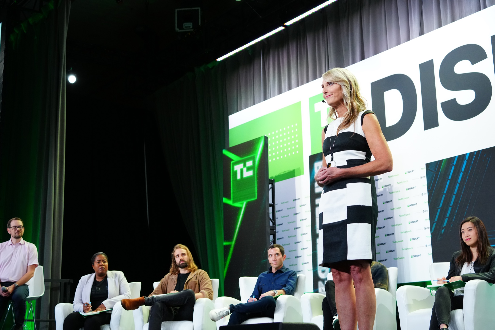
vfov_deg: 24.6
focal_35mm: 55
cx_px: 248
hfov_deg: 36.3
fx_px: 756
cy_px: 165
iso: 3200
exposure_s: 1/250
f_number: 6.3
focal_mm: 55
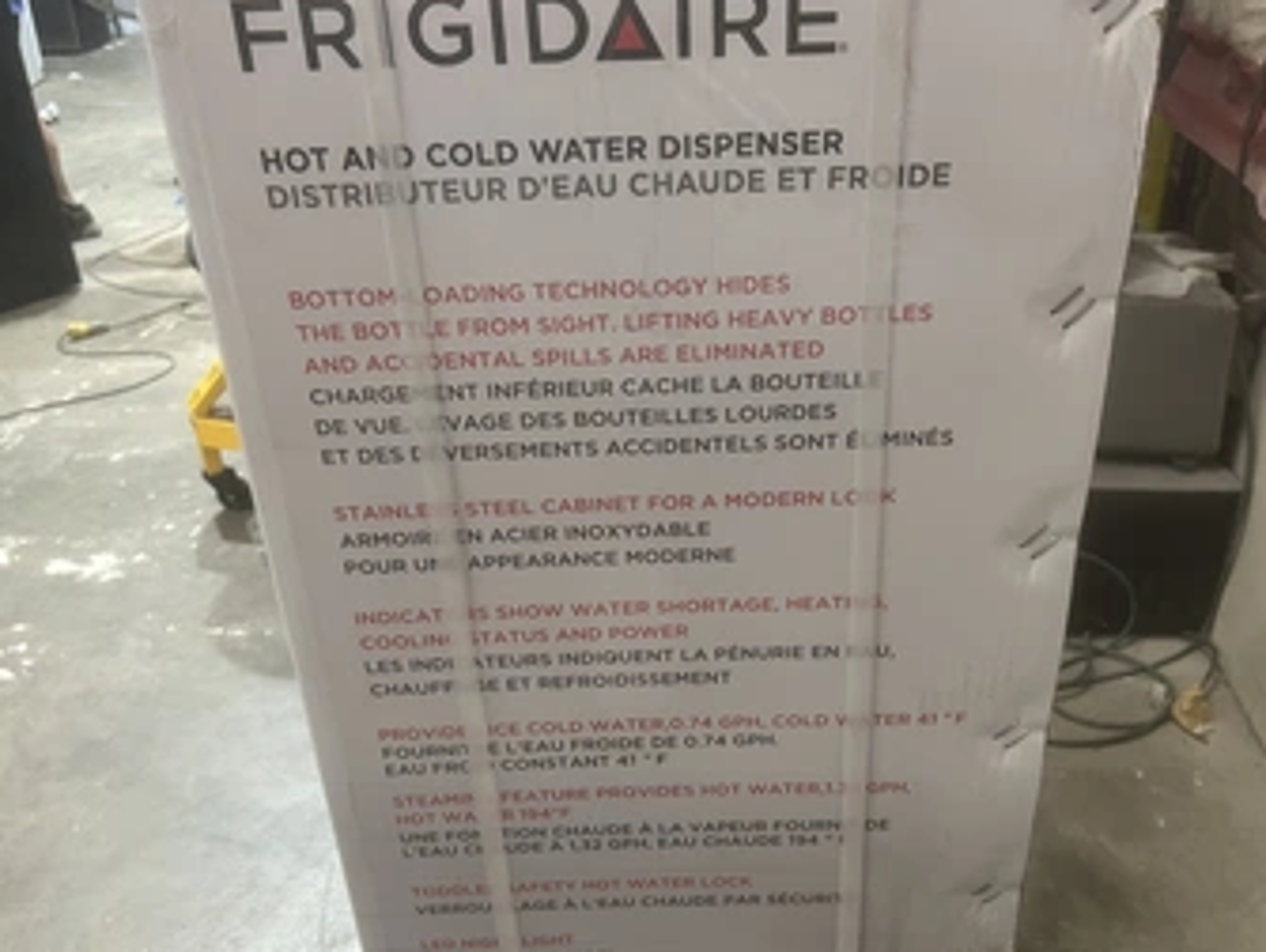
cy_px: 548
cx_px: 680
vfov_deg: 45.4
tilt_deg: -30.1
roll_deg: +0.5
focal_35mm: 31
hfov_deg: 58.2
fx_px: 1135
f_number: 1.6
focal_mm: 5.1
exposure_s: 1/60
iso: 125
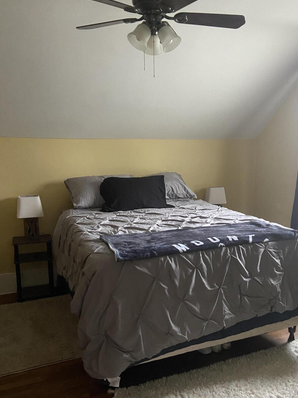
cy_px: 217
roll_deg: +0.1
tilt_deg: -11.1
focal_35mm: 33
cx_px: 178
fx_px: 379
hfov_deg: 42.7
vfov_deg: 55.3
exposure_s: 1/40
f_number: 1.8
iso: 640
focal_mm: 4.25
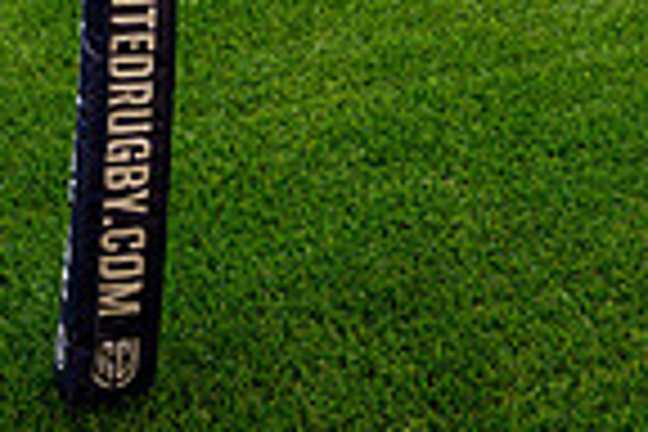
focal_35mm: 103
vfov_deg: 11.5
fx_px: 1854
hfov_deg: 19.7
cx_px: 504
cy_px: -522
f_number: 4.5
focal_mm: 33
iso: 500
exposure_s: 1/500
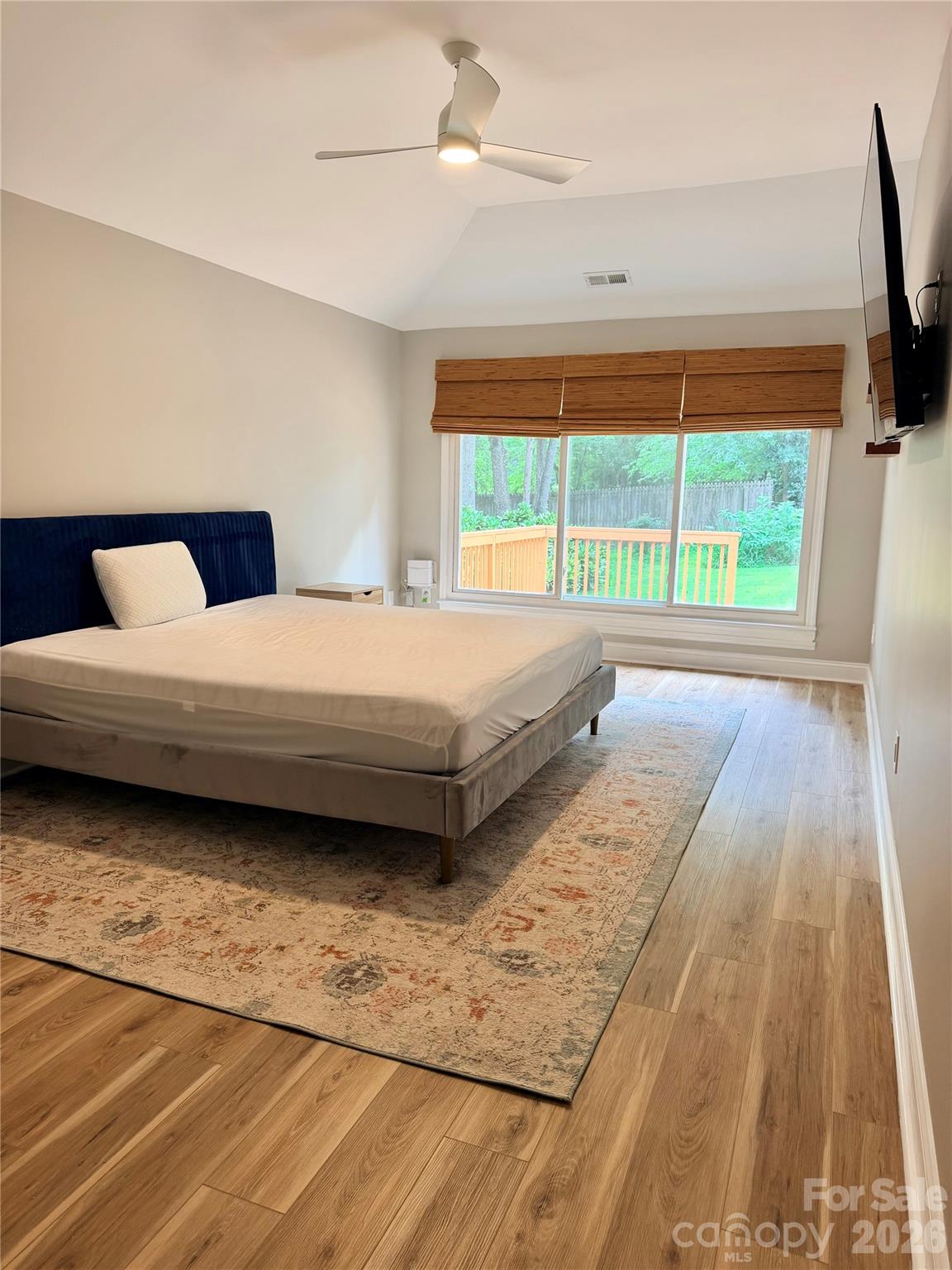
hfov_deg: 56.8
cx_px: 476
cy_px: 635
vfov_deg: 71.6
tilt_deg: -10.5
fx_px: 880
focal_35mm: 24
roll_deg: -0.8
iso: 100
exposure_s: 1/60
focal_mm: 6.76
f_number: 1.78
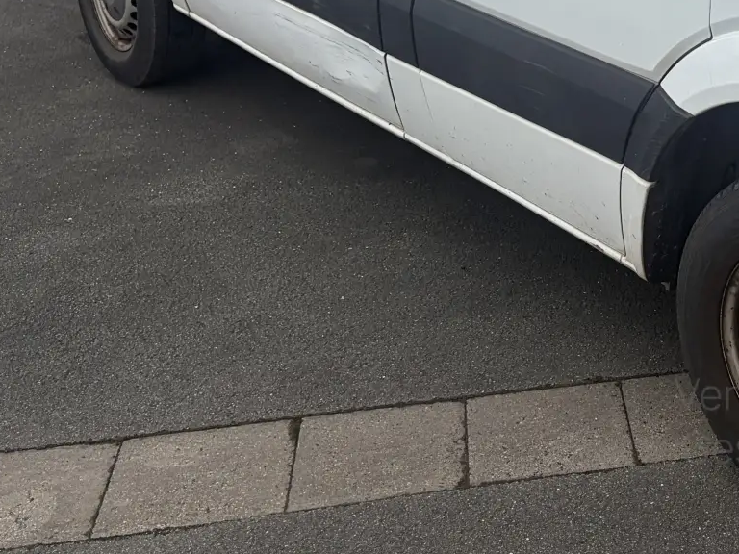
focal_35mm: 65
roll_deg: -0.4
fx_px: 1388
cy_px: -89
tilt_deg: -14.0
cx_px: 811
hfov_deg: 27.3
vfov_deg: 21.2
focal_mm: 5.96
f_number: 1.6
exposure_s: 1/2208
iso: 50
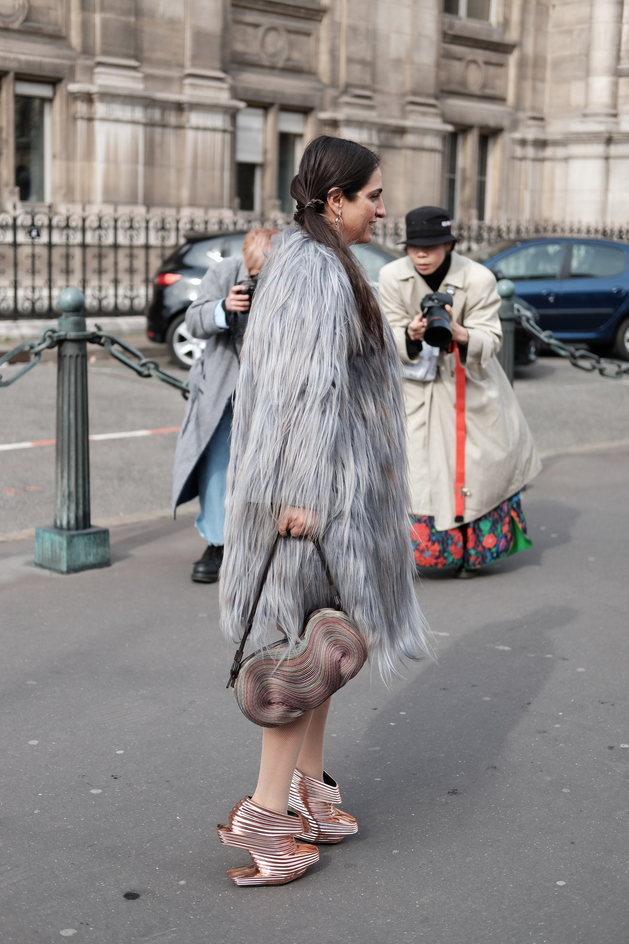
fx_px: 1389
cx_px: 314
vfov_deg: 37.5
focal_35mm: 53
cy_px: 472
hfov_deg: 25.5
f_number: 2
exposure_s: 1/4000
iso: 400
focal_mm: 35
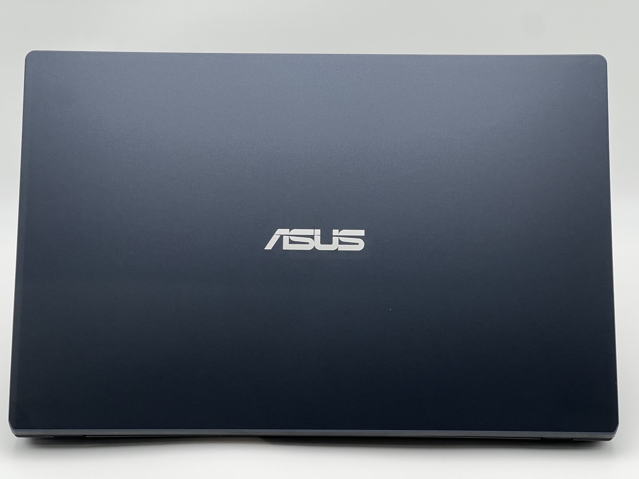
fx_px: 1421
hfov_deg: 25.3
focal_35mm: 77
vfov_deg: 19.1
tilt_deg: -20.8
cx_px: 320
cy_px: 240
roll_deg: +0.2
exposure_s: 1/92
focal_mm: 9
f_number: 2.8
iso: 125
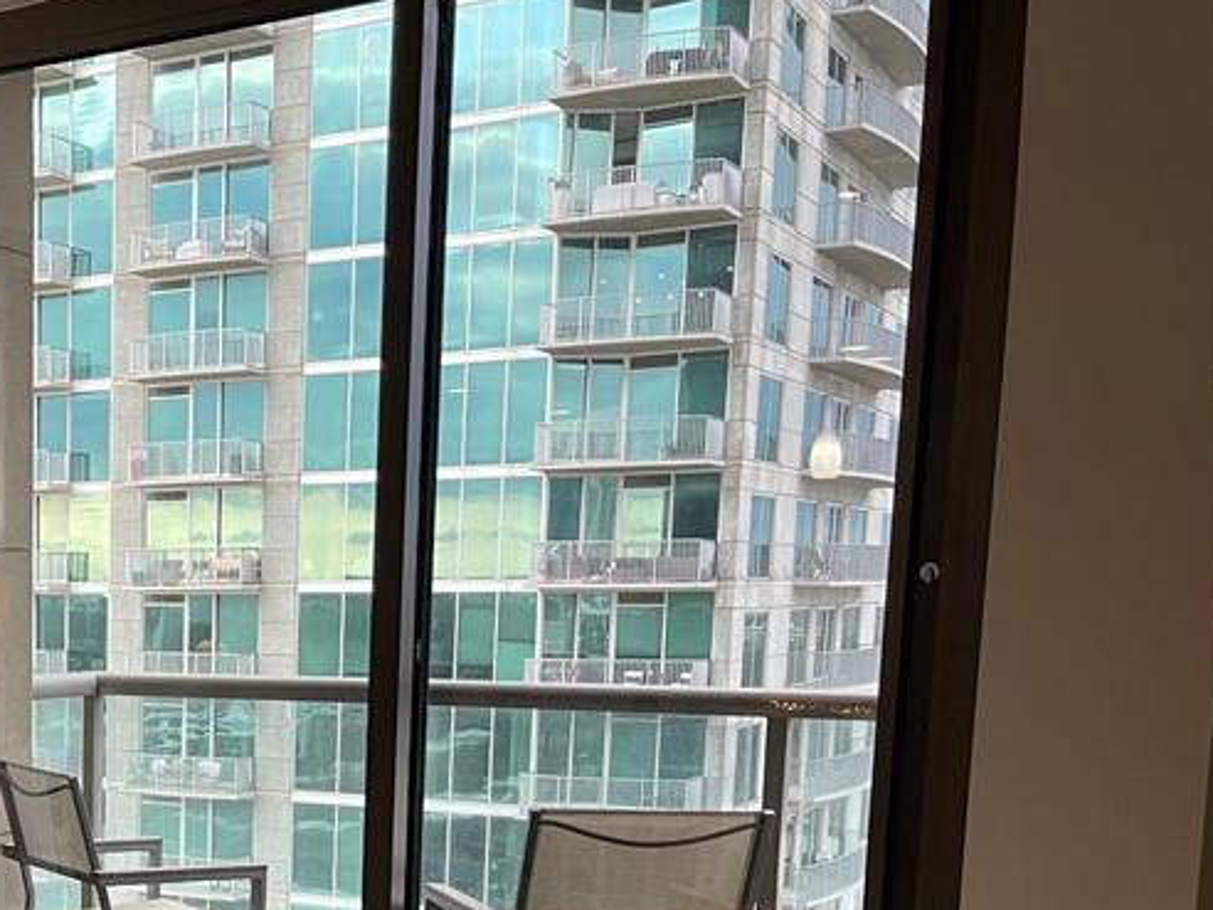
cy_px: 856
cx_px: -35
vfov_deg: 26.9
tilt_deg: -8.8
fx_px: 1822
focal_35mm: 52
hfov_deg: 33.3
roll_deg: +0.1
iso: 80
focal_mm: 5.1
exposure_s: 1/60
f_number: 1.6
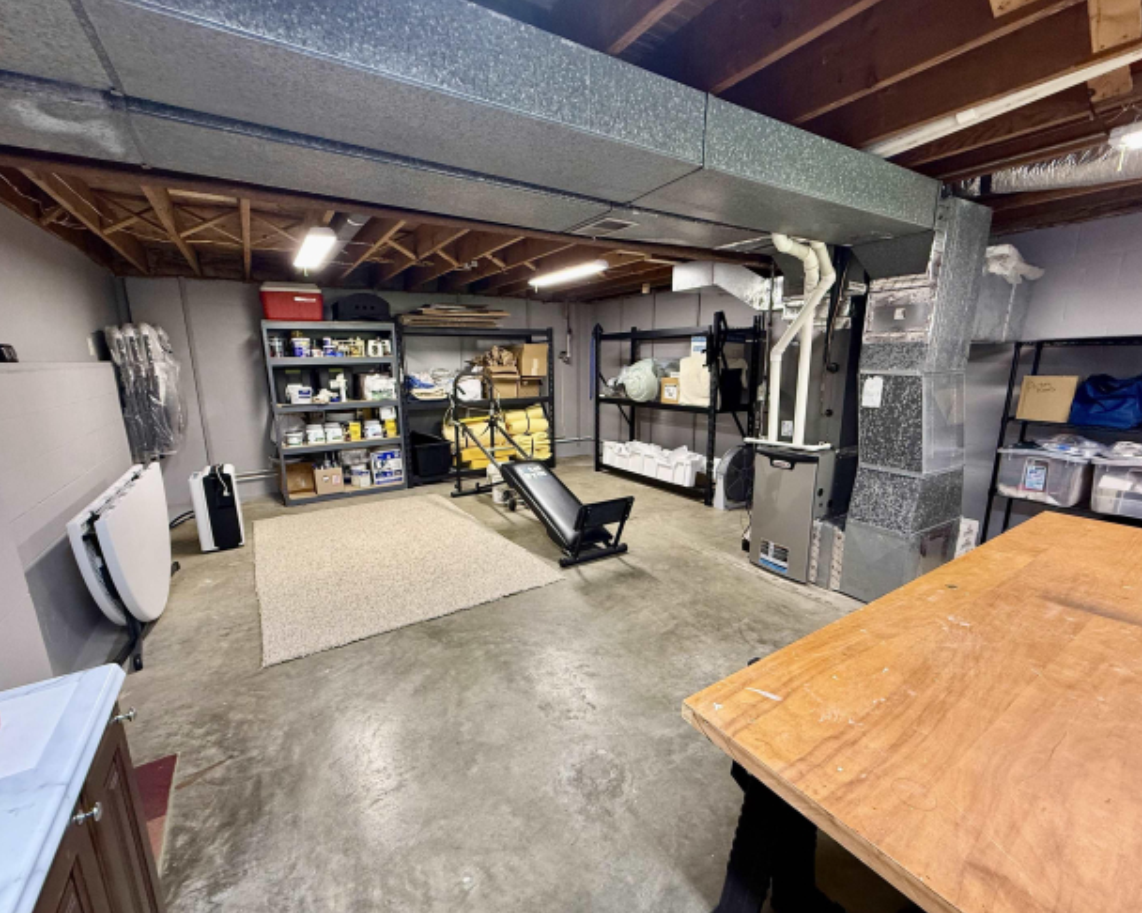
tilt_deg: -11.2
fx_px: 507
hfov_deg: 96.8
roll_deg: +0.2
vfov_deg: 84.0
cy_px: 466
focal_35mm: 15
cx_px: 572
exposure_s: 1/60
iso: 250
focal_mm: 2.22
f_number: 2.2
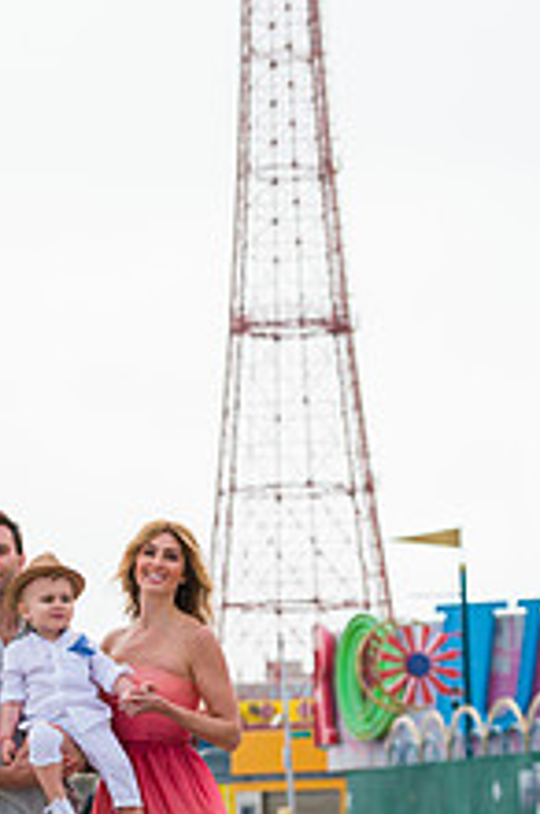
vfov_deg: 14.4
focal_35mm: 143
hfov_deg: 9.5
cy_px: 414
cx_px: 80
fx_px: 3227
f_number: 4
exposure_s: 1/2000
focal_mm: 70
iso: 200
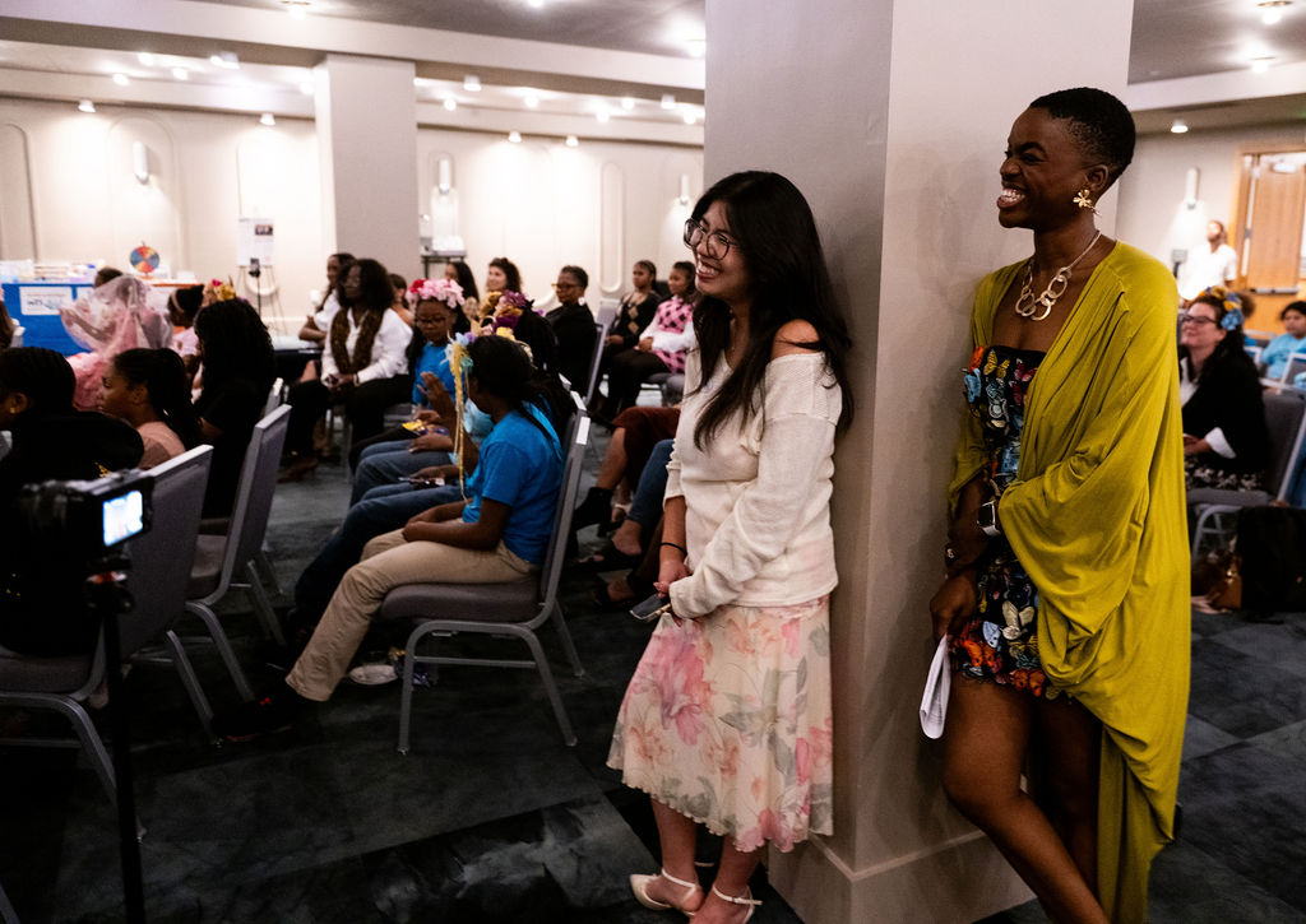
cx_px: 771
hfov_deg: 64.4
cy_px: 411
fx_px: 1028
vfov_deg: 48.4
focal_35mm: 28
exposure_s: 1/100
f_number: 2.8
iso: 2500
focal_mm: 24
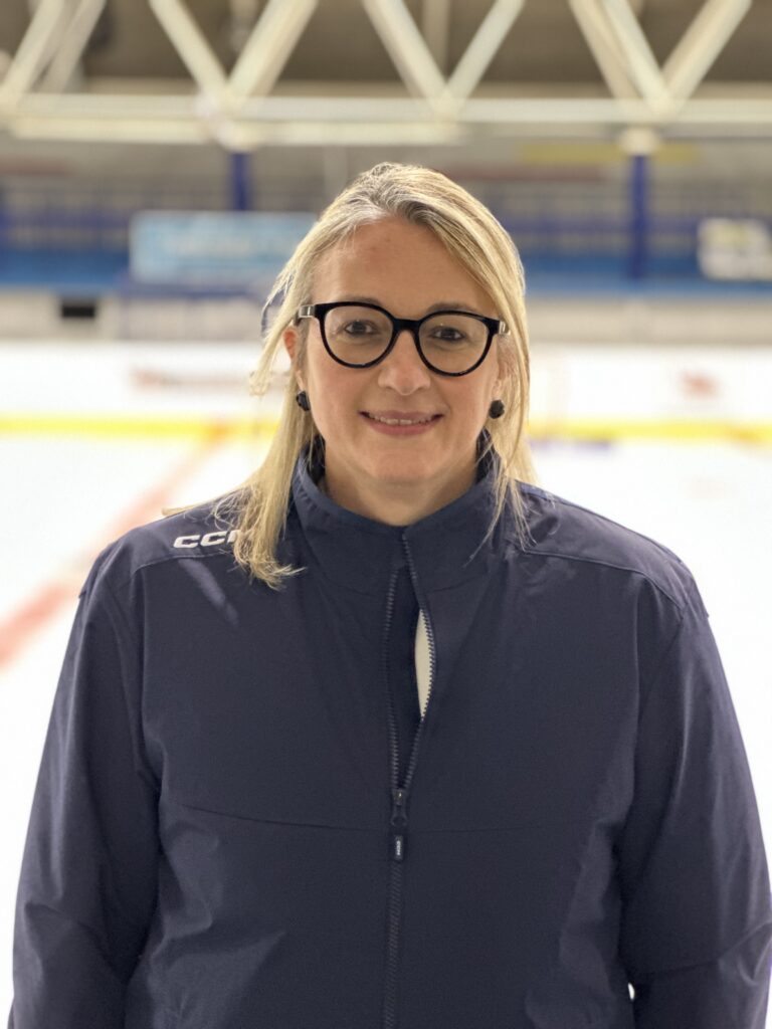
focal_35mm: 77
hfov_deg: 19.1
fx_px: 2290
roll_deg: -0.7
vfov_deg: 25.3
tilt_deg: -4.7
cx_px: 386
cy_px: 514
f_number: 2.8
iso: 400
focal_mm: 9
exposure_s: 1/14
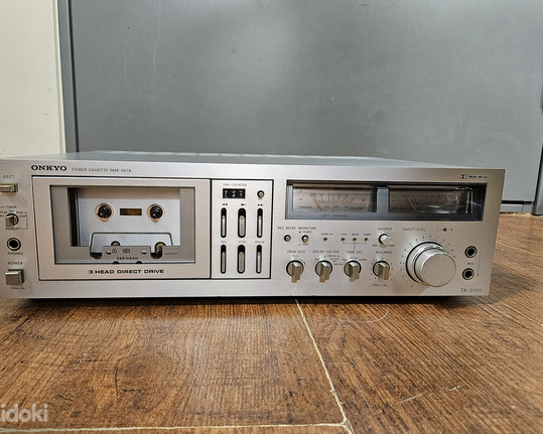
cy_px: 222
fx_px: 402
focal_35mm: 25
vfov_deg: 56.8
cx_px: 250
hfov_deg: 68.0
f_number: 1.8
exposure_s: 1/50
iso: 500
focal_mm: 5.4
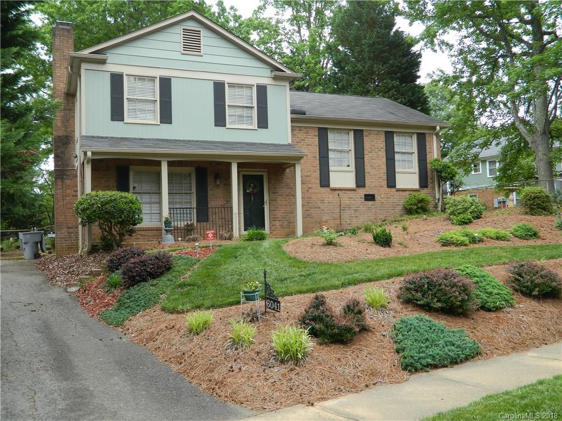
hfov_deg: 52.6
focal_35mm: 35
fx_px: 568
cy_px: 210
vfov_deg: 40.7
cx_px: 281
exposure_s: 1/100
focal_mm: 6.2
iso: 80
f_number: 3.3
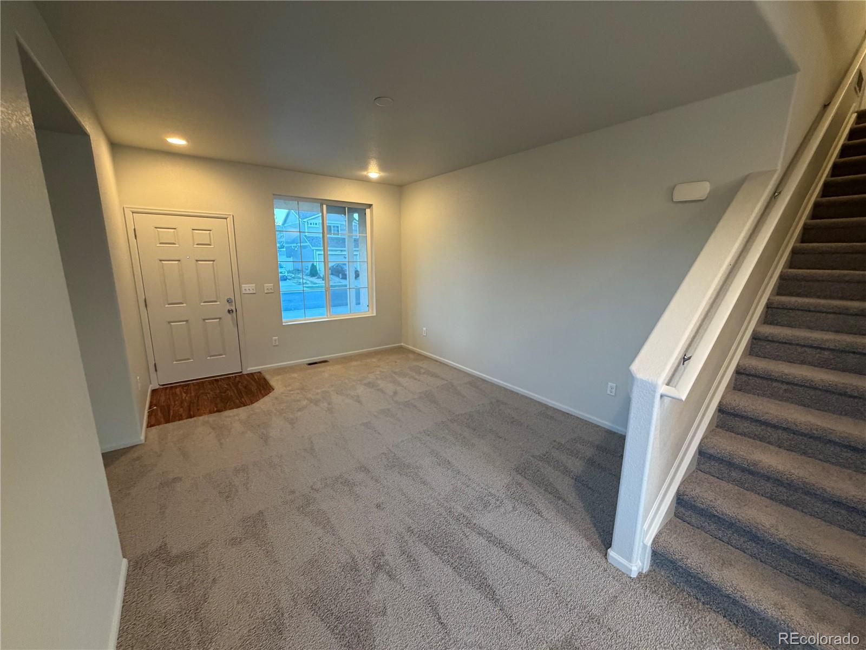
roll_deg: +0.0
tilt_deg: -11.5
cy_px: 325
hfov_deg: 102.1
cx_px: 433
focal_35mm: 14
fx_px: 350
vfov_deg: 85.7
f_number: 2.2
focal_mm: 2.22
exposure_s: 1/60
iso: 400
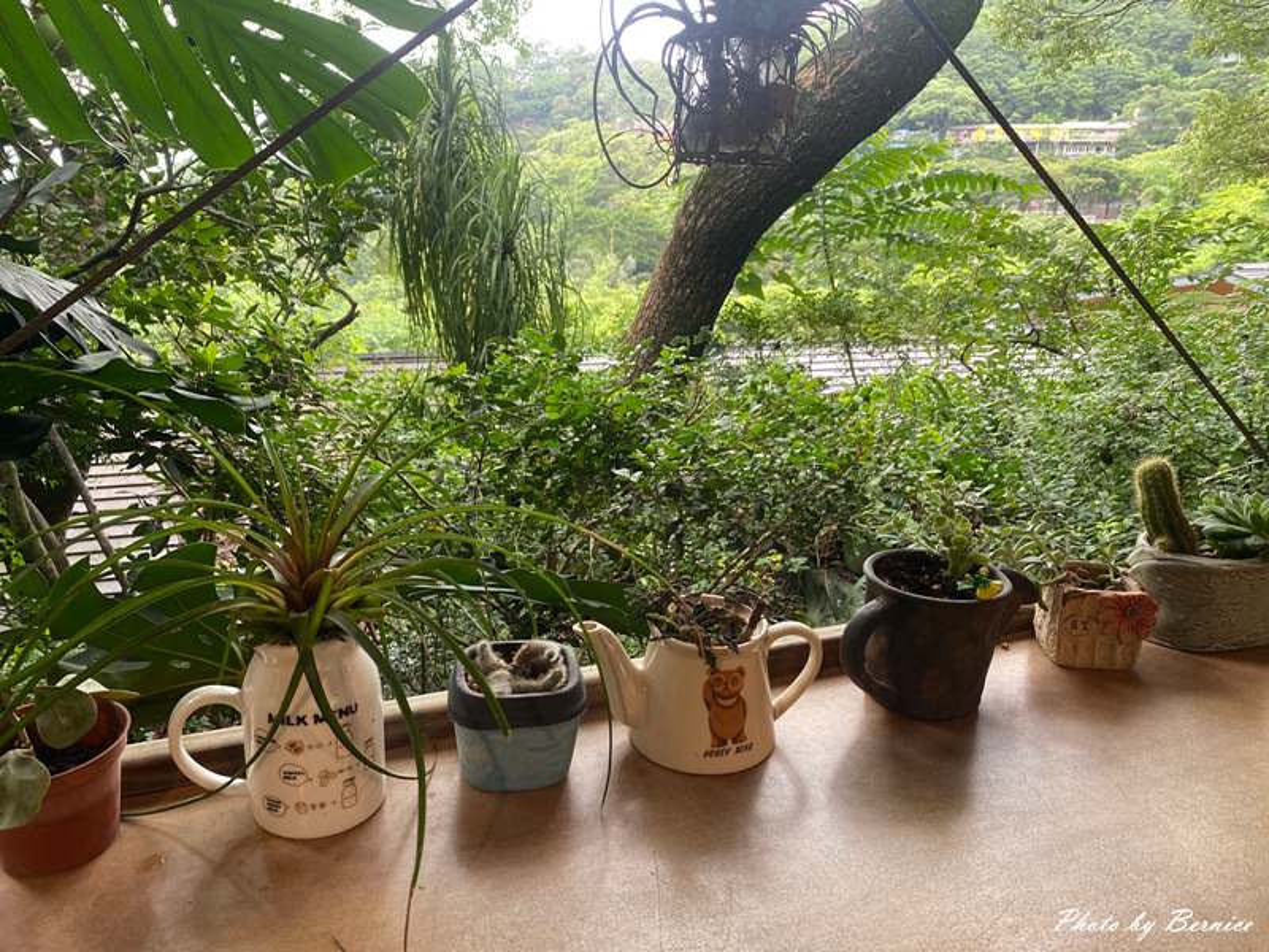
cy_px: 476
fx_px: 953
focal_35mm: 26
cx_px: 634
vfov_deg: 53.1
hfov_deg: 67.3
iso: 80
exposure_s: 1/121
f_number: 1.8
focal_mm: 4.25
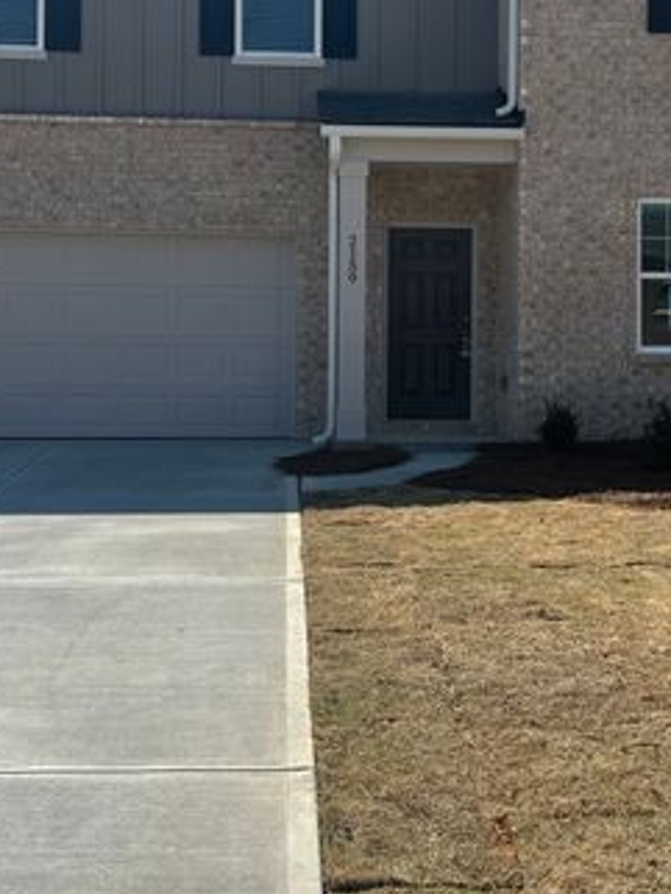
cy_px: 347
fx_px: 1395
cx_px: 368
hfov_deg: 27.0
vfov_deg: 35.4
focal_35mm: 54
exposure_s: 1/5882
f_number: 1.5
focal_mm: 5.7
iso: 50
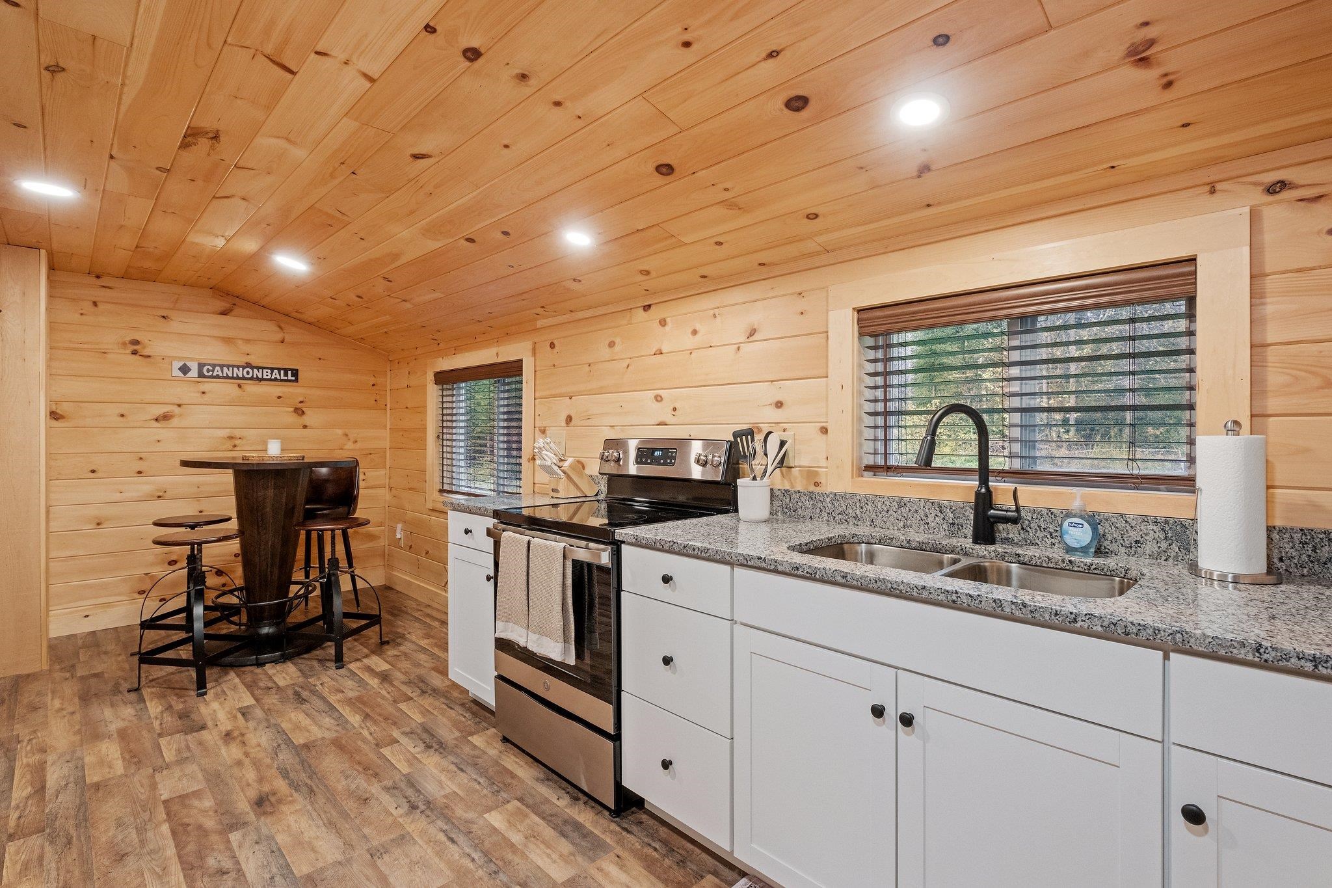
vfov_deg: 70.4
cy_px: 444
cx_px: 666
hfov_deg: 93.3
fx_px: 629
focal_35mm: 17
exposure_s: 1/6
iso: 1000
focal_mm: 11
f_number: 8
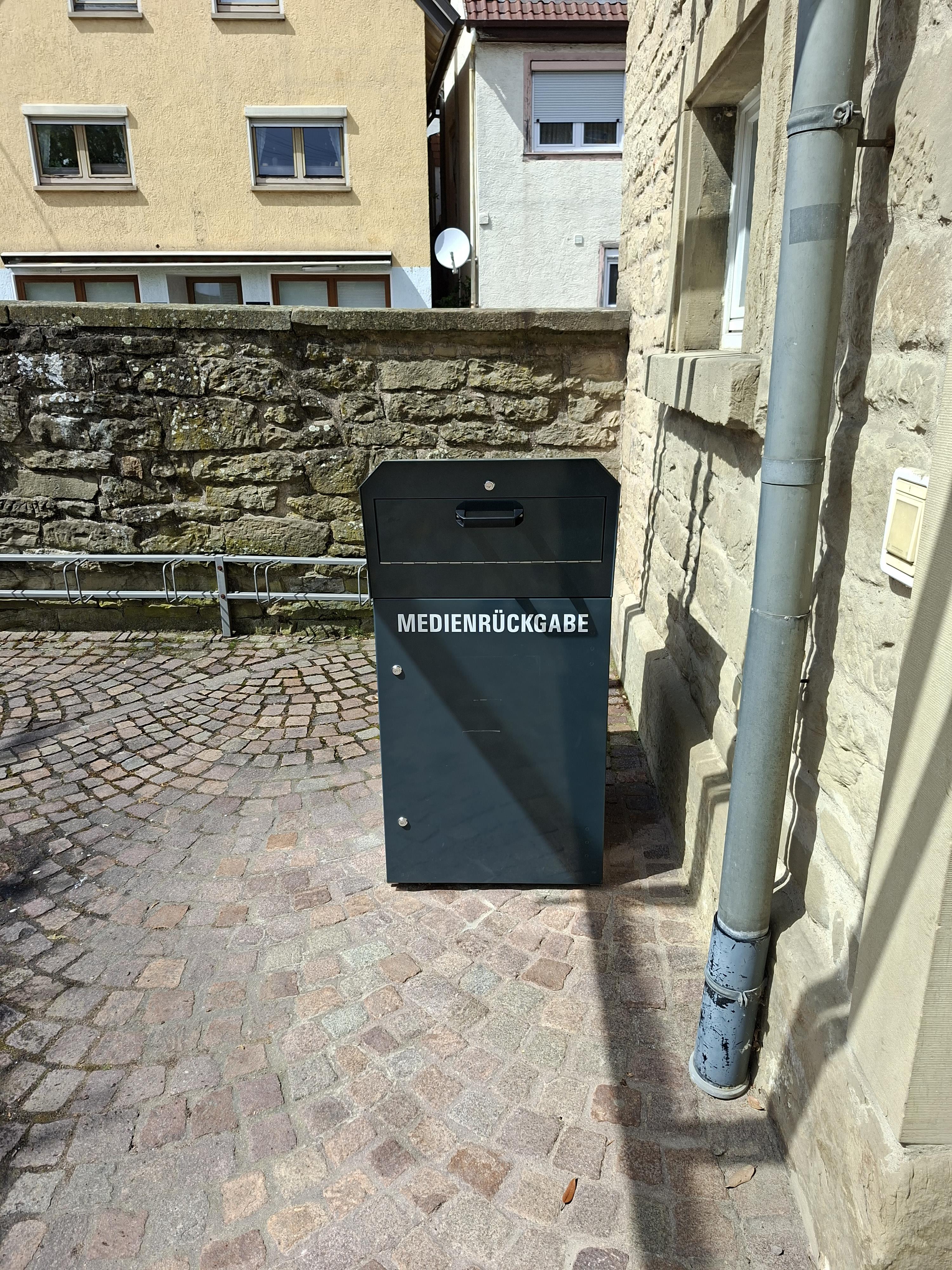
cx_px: 476
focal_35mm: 23
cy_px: 635
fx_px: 843
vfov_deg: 73.9
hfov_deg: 58.9
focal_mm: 5.54
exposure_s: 1/1297
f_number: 1.8
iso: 50
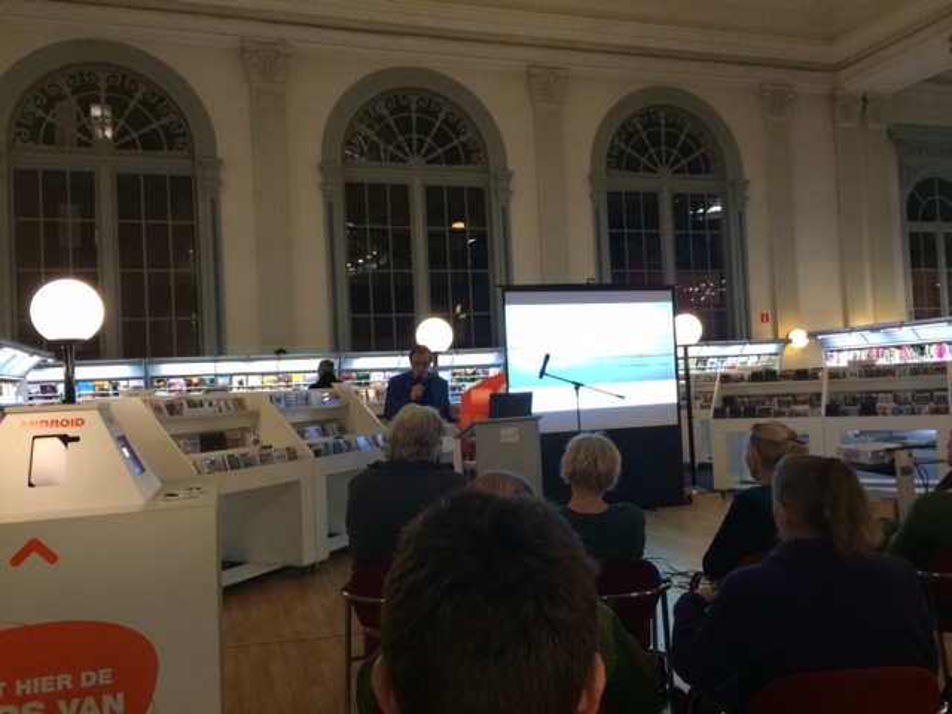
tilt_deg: +1.9
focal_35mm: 29
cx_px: 476
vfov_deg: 48.2
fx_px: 798
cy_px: 357
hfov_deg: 61.7
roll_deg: +3.5
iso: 250
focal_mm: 4.15
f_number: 2.2
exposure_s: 1/30
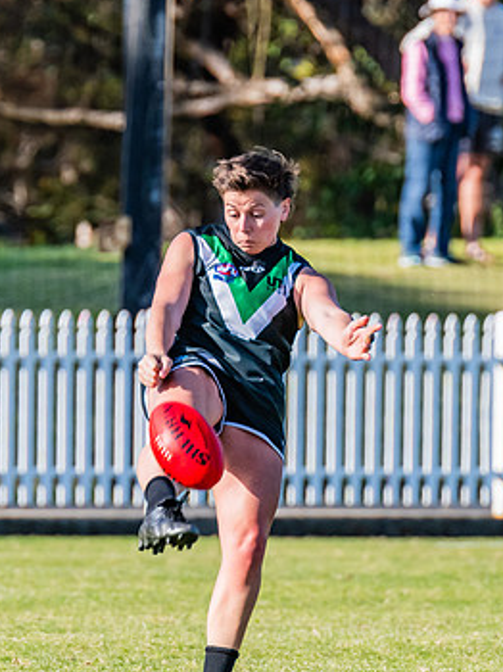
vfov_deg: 1.8
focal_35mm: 1082
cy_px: 435
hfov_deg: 1.4
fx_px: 20989
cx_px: 213
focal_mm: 420
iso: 800
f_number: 7.1
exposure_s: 1/1600
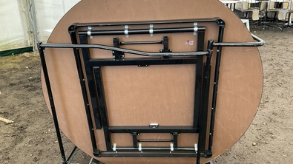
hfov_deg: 61.0
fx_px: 249
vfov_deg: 36.7
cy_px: 81
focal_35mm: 32
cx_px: 145
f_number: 1.8
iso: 50
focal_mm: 3
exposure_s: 1/122
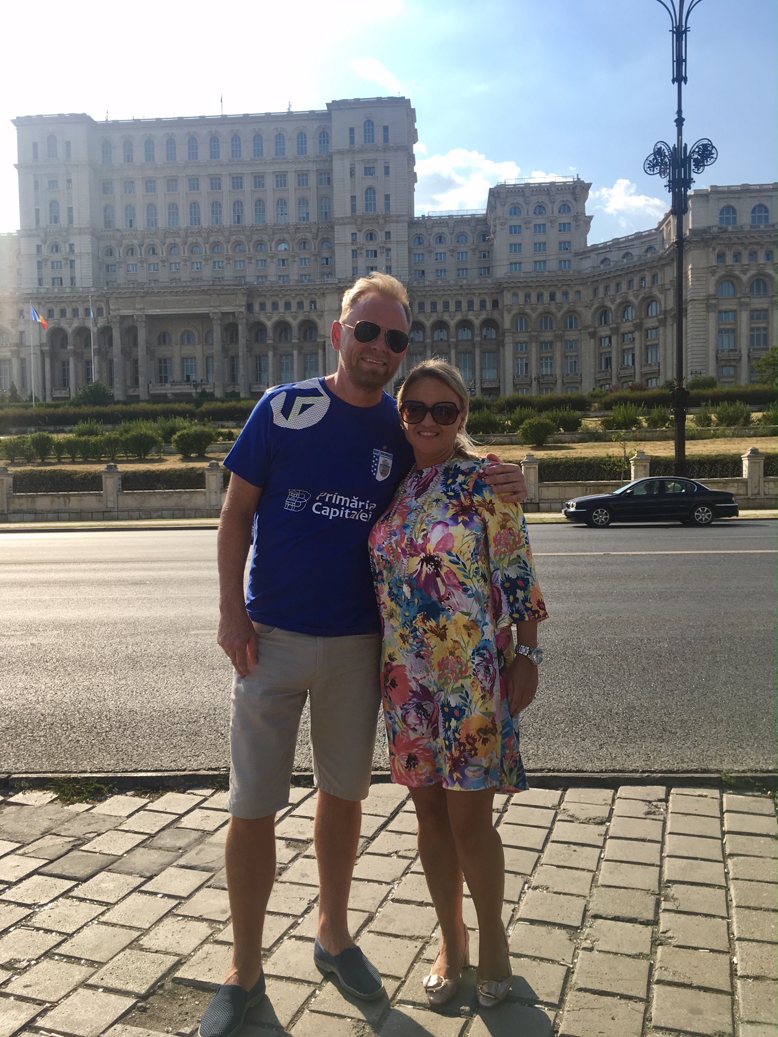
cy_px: 518
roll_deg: +3.0
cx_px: 389
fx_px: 869
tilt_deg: -3.9
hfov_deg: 48.2
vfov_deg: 61.7
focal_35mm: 29
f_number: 2.2
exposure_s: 1/1425
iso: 25
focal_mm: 4.15
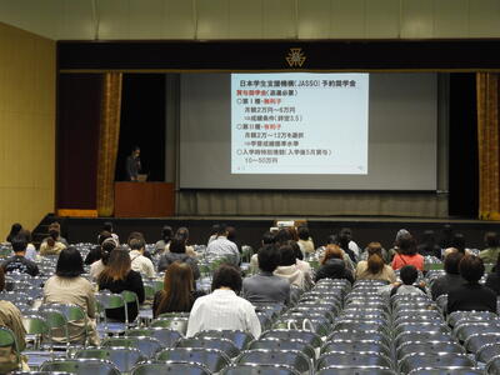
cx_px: 250
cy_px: 188
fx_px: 1228
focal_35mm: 85
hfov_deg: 23.0
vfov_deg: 17.4
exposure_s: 1/25
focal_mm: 15.2
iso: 400
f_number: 4.5
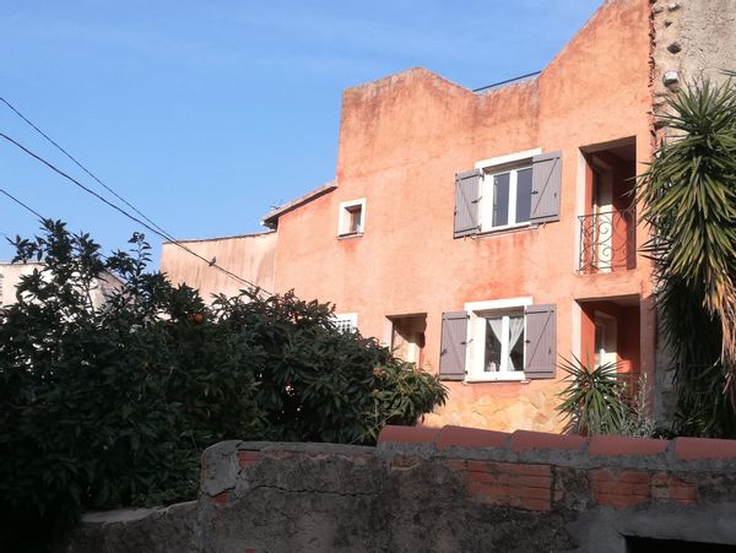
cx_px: 368
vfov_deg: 43.0
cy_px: 276
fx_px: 702
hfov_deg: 55.3
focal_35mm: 33
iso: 50
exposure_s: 1/684
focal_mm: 4.5
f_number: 2.2
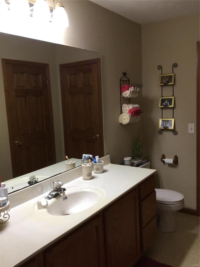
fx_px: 239
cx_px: 100
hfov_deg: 45.4
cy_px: 134
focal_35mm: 31
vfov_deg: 58.4
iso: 80
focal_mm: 3.3
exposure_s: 1/30
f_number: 2.4
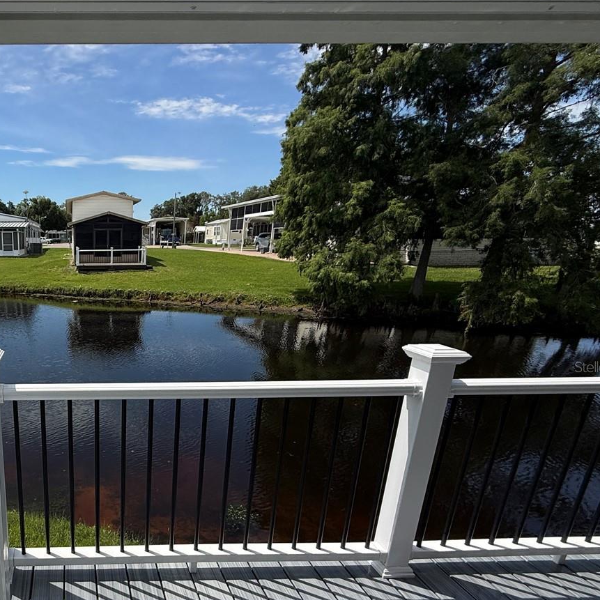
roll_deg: -0.2
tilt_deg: -15.8
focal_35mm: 23
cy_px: 367
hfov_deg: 59.3
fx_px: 451
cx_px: 83
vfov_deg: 66.5
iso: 50
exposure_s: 1/2717
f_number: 2.2
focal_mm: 2.22
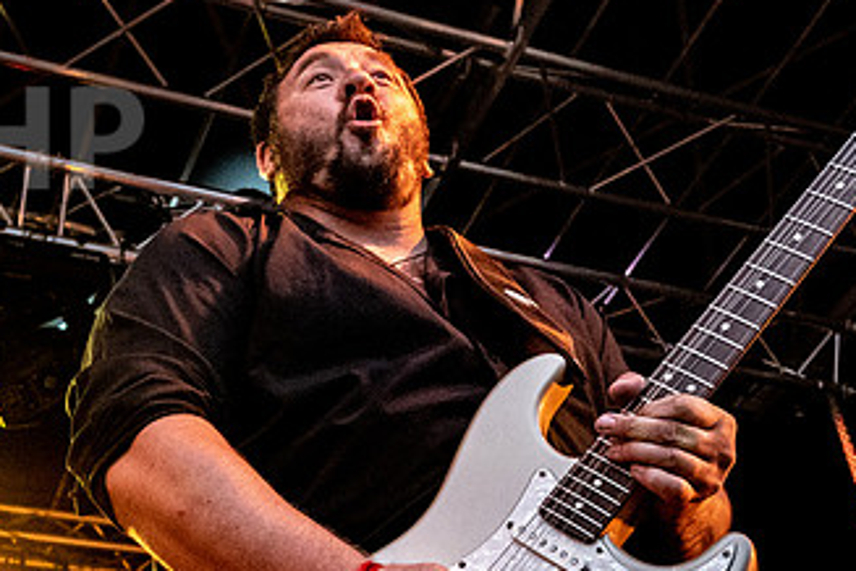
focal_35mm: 64
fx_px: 1522
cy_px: 479
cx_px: 295
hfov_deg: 31.2
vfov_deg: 20.9
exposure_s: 1/1000
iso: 8000
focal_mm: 24
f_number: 5.6
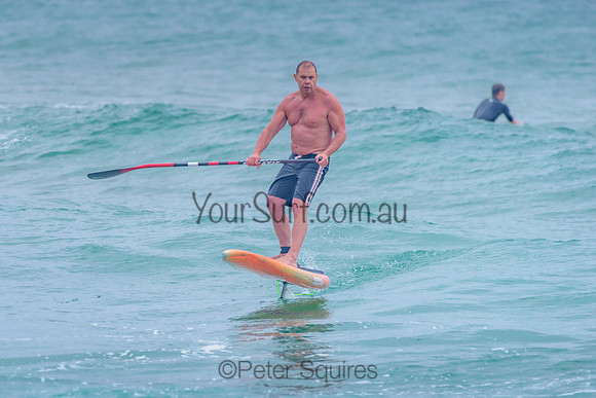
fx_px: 10147
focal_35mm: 613
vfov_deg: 2.2
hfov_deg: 3.4
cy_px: 185
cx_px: 231
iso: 500
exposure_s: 1/2000
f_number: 5.6
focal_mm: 500
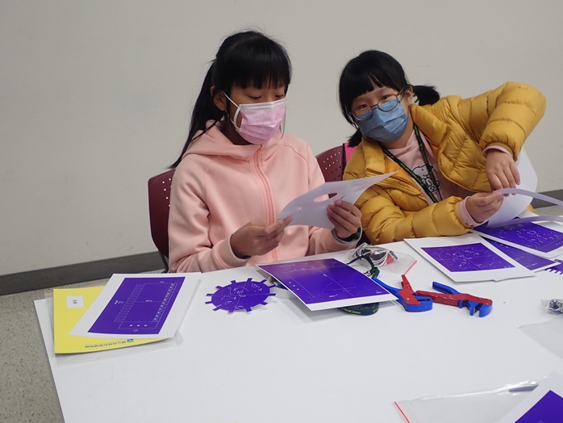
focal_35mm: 43
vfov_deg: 33.6
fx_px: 700
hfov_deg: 43.8
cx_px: 271
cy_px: 205
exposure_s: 1/80
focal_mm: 7.34
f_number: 2.8
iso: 200
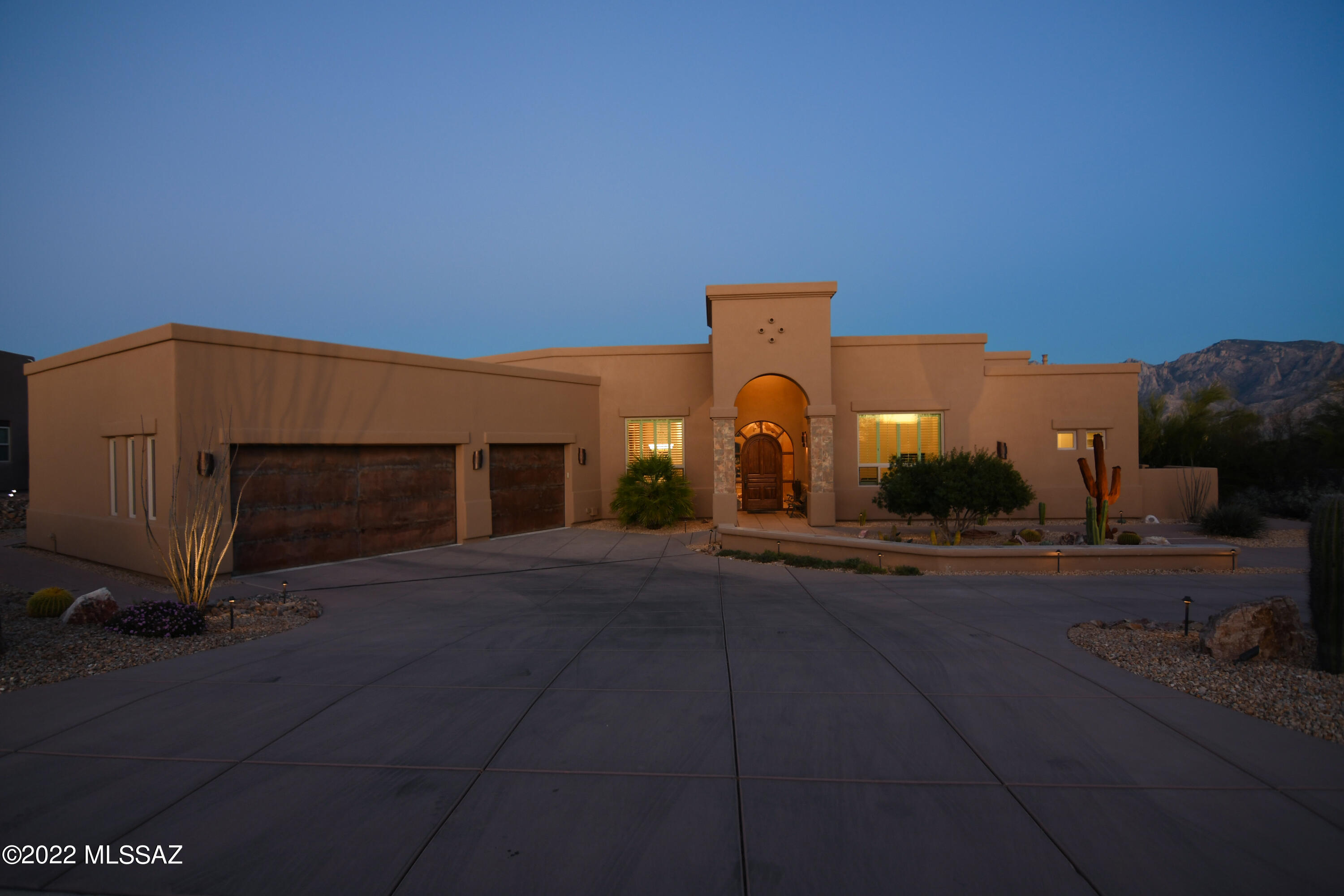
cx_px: 672
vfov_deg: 67.4
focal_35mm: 18
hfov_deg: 90.0
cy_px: 448
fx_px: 672
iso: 320
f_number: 2.8
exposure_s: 1/25
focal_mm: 12
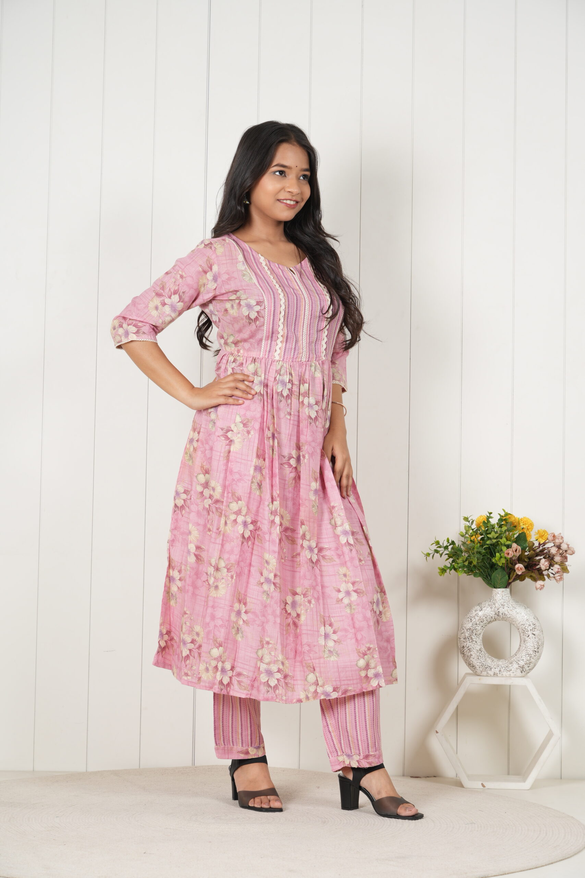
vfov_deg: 28.8
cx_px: 292
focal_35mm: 70
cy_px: 439
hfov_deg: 19.5
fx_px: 1706
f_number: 6.3
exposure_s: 1/125
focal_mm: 70
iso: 125
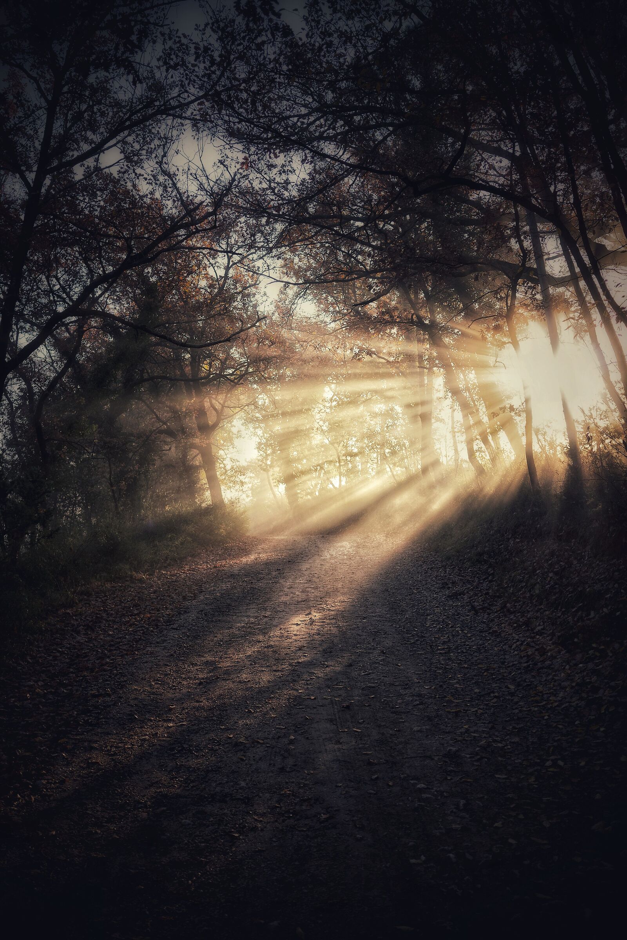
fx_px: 914
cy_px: 470
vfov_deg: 54.4
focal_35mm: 35
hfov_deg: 37.9
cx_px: 314
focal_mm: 35
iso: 100
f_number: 2.8
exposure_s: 1/320
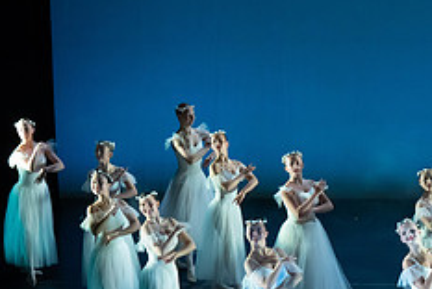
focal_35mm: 174
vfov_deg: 7.9
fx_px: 2091
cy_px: 245
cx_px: 384
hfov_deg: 11.7
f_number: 5.6
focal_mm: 70
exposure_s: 1/250
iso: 4000
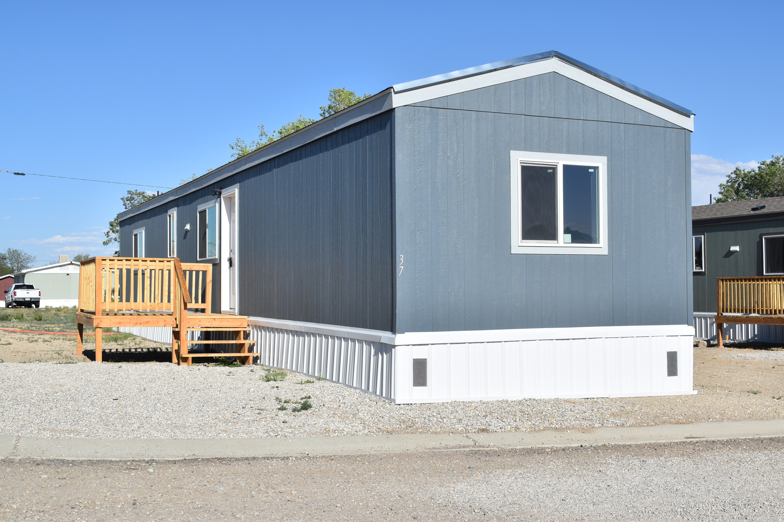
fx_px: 947
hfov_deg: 45.0
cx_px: 392
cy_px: 261
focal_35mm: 44
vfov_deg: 30.8
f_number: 9
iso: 100
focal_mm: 29
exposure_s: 1/320
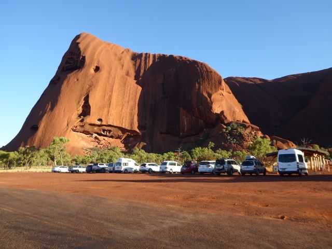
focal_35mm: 29
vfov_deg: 48.2
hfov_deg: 61.7
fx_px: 278
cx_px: 166
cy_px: 124
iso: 80
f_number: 3.5
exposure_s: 1/320
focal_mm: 5
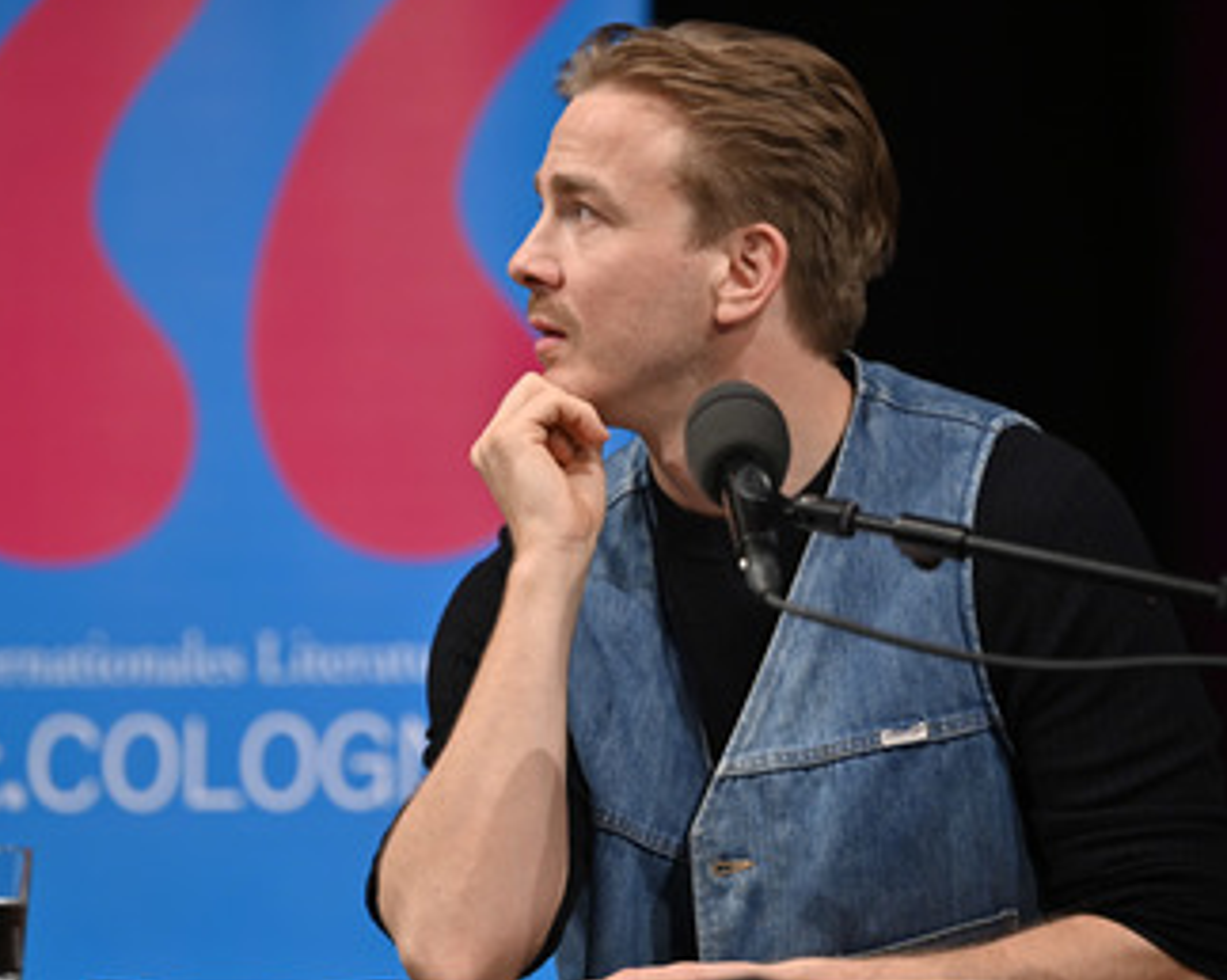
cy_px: 463
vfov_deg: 7.6
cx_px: 450
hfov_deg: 9.5
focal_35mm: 203
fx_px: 7367
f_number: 2.8
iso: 1000
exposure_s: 1/320
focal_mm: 155
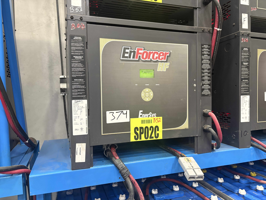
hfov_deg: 67.3
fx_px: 200
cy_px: 100
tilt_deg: -3.0
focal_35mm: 26
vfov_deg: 53.1
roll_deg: +1.1
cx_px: 133
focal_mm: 5.96
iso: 400
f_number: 1.6
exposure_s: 1/60
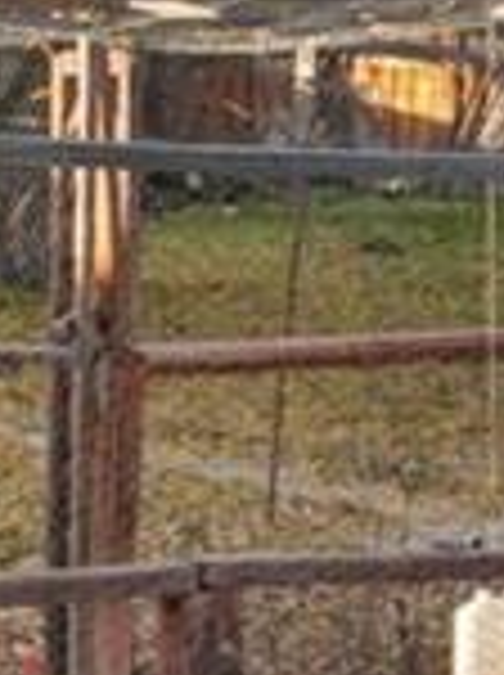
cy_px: -22
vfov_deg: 9.1
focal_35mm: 216
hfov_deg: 6.7
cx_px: 958
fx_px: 4205
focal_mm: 14
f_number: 8
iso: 100
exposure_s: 1/45
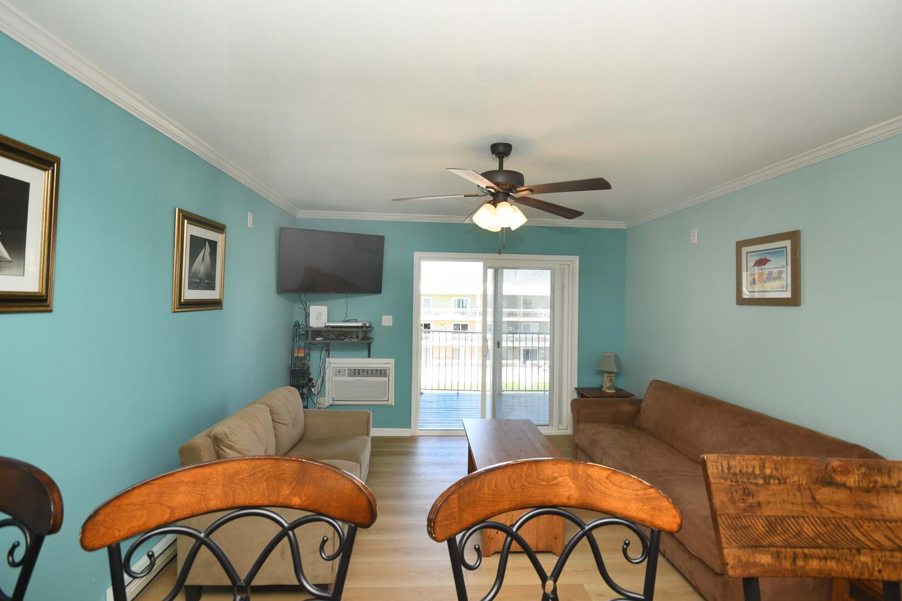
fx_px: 426
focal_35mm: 17
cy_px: 300
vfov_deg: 70.4
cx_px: 451
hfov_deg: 93.3
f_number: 7.1
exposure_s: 1/200
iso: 800
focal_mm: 11.5
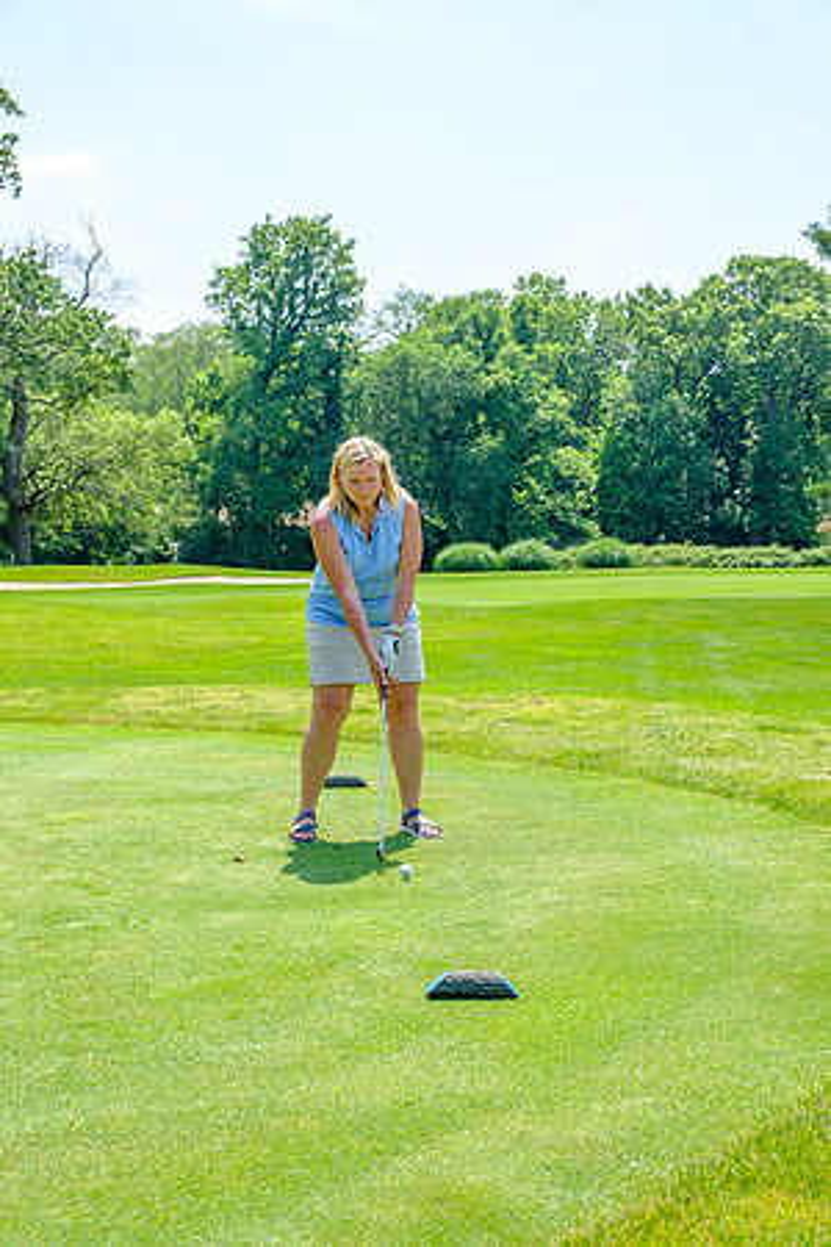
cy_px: 624
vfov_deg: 33.9
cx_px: 416
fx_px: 2043
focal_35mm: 59
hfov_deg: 23.0
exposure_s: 1/250
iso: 200
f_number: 6.4
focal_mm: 39
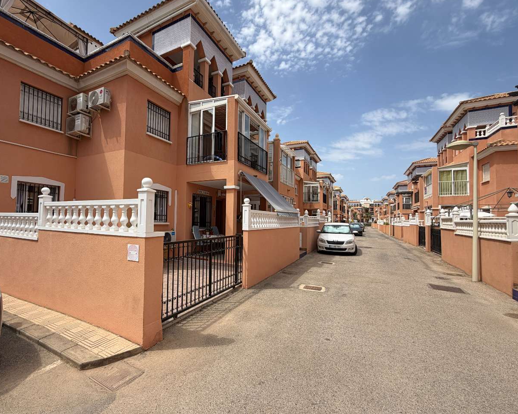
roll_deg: -0.8
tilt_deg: +3.1
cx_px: 210
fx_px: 261
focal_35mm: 17
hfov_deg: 88.6
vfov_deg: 77.0
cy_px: 209
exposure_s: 1/928
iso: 20
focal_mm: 2.22
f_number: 2.2
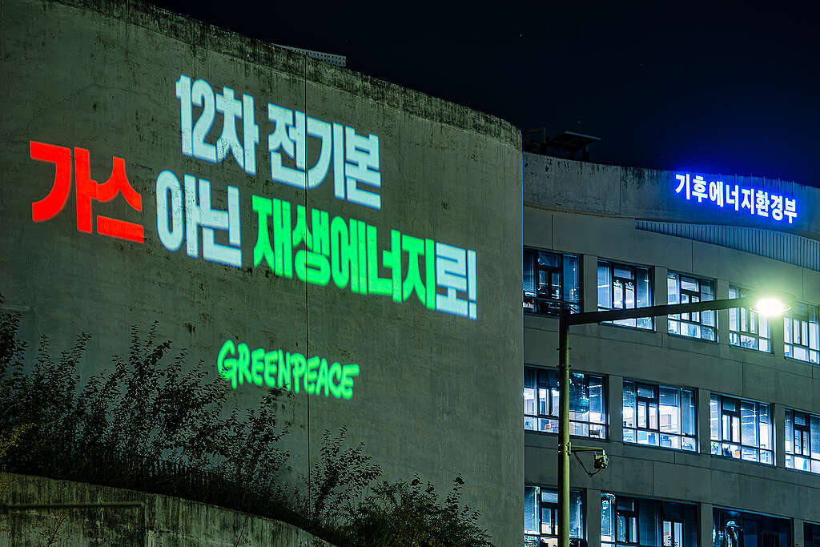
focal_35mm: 180
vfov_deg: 7.6
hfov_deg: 11.4
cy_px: 274
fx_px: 4100
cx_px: 410
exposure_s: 2
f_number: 5.6
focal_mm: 180
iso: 200
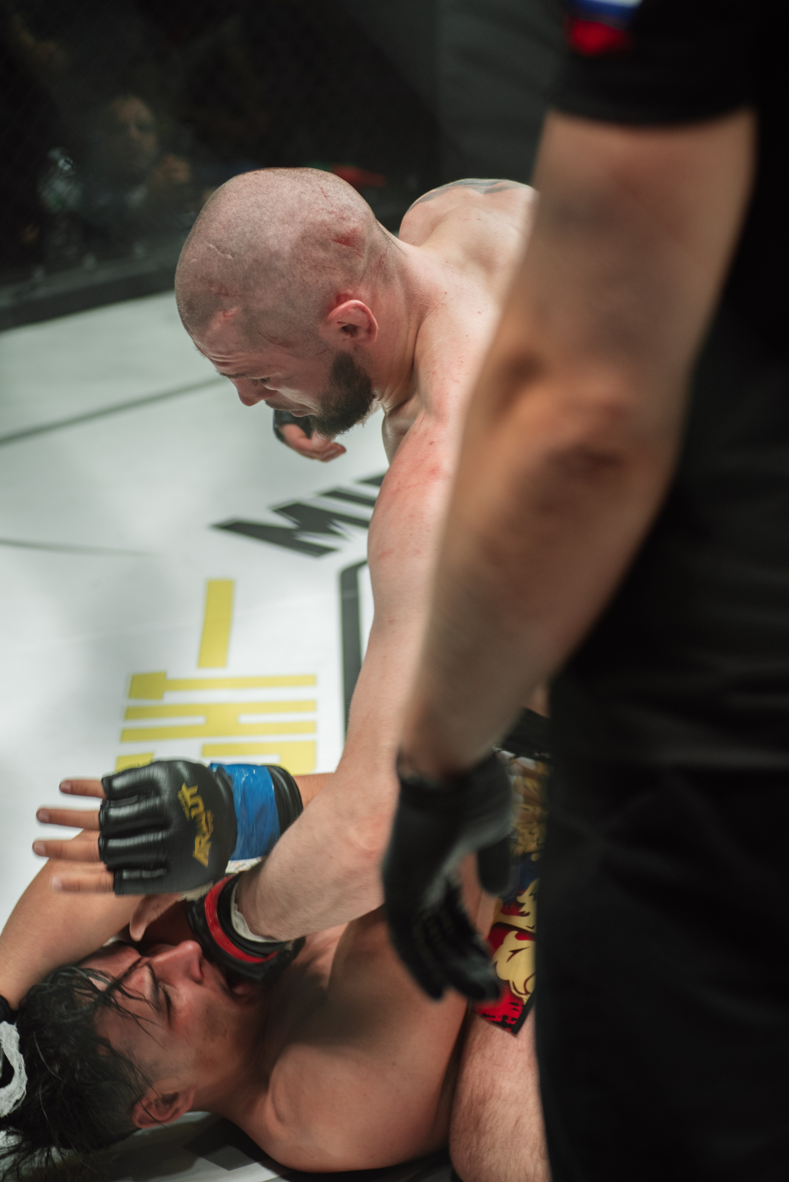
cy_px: 591
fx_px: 2628
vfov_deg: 25.4
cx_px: 394
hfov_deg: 17.1
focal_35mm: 80
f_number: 4
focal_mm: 80
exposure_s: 1/320
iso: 640
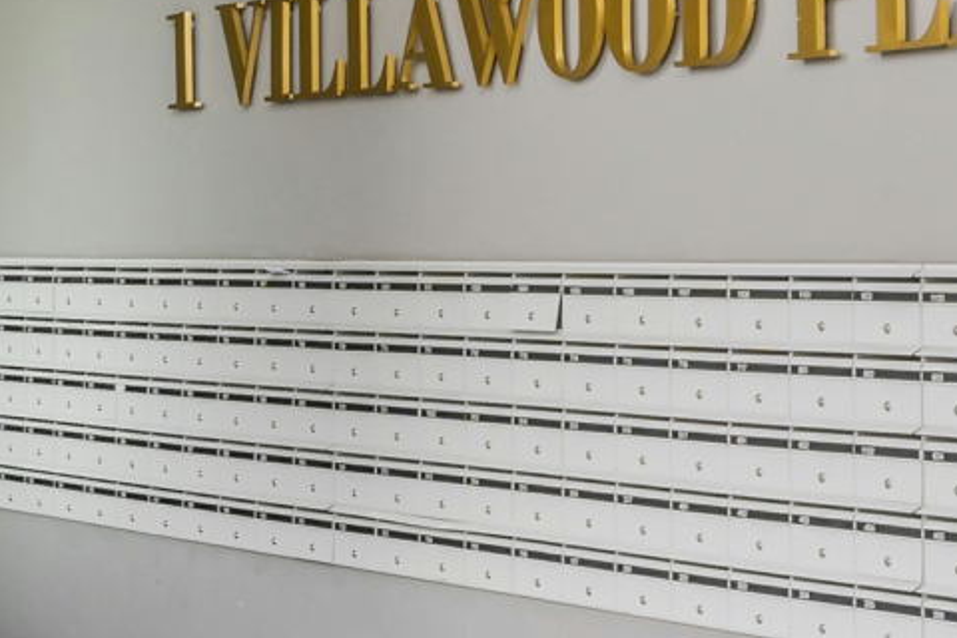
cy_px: 273
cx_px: 538
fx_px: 3402
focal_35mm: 128
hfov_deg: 16.0
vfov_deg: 10.7
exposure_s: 1/13
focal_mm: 32
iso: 640
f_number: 11
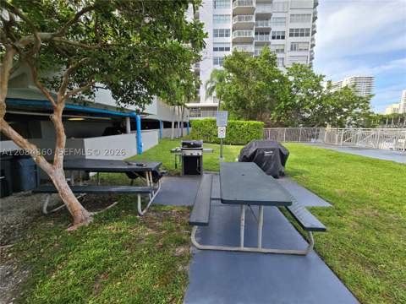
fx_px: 152
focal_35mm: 13
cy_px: 152
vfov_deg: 89.9
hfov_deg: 106.2
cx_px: 203
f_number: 2.2
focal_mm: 2.2
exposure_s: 1/1111
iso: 50
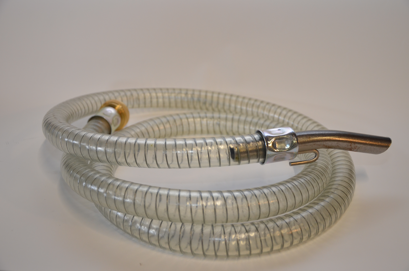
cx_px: 204
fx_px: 544
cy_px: 136
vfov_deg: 28.0
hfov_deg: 41.2
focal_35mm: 48
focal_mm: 32
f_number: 4.2
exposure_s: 1/125
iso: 560
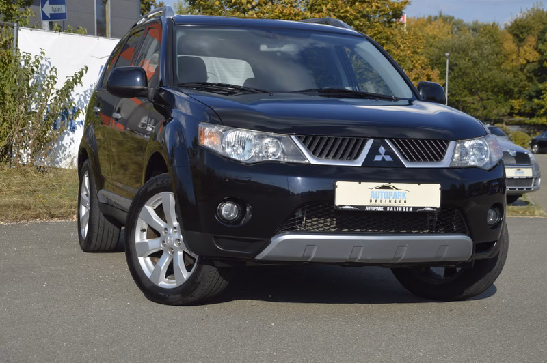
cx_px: 274
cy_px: 182
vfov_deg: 17.5
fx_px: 1184
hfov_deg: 26.0
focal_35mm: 78
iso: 100
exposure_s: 1/250
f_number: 8
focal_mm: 52
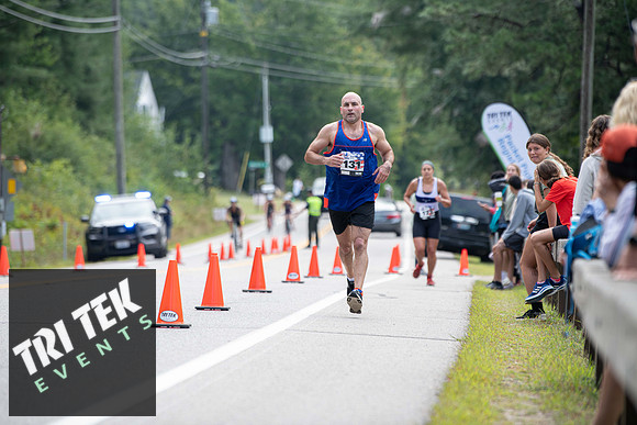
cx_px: 318
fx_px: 3540
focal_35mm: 200
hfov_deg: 10.3
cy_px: 212
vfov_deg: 6.9
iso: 200
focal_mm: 200
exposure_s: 1/250
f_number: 4
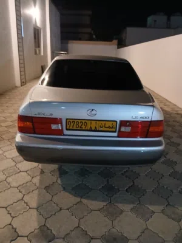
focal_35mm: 26
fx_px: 182
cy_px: 122
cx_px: 91
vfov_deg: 67.3
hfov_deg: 53.1
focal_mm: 3.98
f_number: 1.8
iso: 1250
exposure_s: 1/16.7
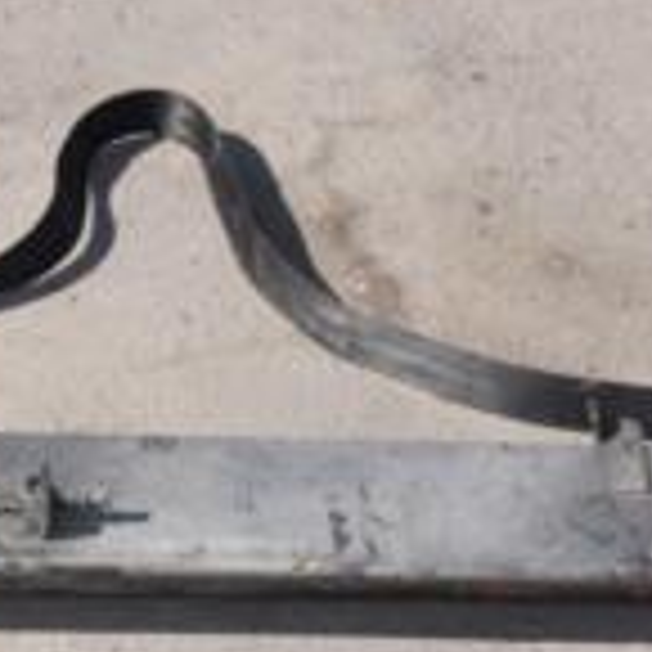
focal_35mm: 148
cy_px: 661
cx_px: 346
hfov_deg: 11.8
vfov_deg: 11.7
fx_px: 3154
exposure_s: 1/200
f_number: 25
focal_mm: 28
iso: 800
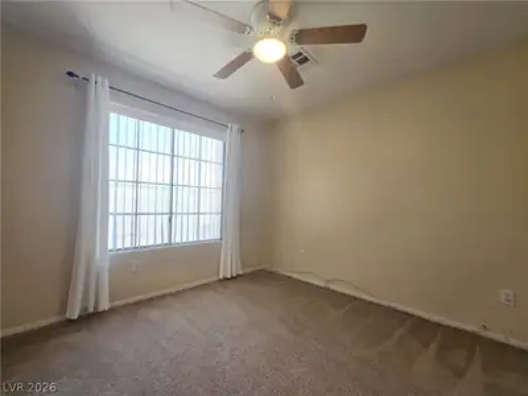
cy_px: 198
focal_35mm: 13
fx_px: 198
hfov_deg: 106.2
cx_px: 264
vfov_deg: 89.9
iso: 125
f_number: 2.2
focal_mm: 2.2
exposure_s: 1/60
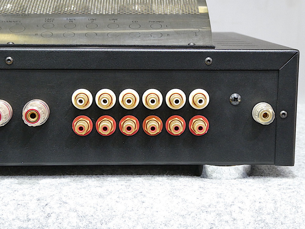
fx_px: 793
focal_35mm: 90
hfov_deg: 21.8
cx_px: 152
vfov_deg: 16.4
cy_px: 114
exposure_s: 1/8
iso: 400
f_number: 4.9
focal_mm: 16.1
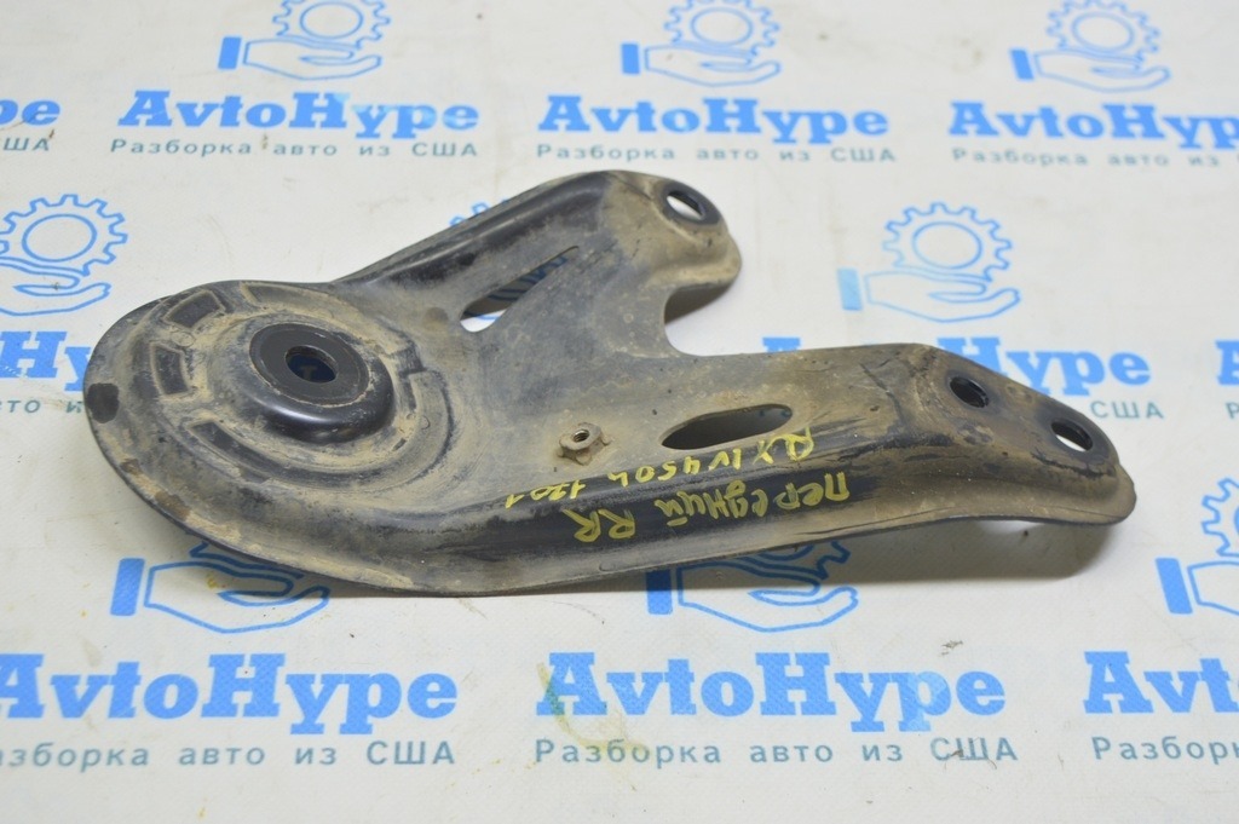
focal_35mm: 54
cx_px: 620
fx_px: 1857
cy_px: 412
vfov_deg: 25.0
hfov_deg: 36.9
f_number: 5.6
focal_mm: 36
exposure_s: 1/20
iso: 400
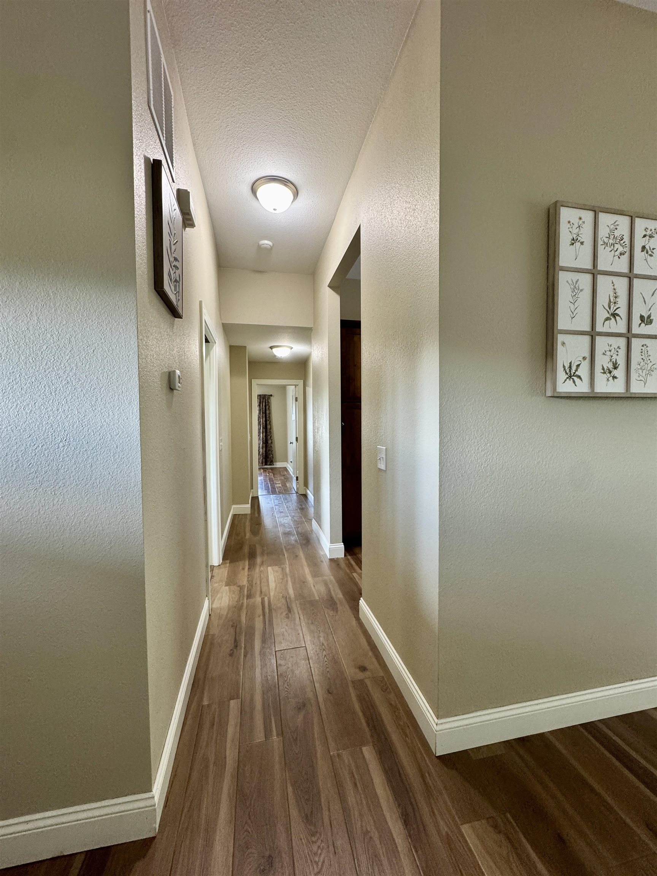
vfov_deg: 102.1
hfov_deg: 85.7
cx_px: 328
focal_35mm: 14
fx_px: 354
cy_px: 438
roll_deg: +0.8
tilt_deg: -0.9
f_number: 2.2
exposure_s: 1/60
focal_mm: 2.22
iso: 160
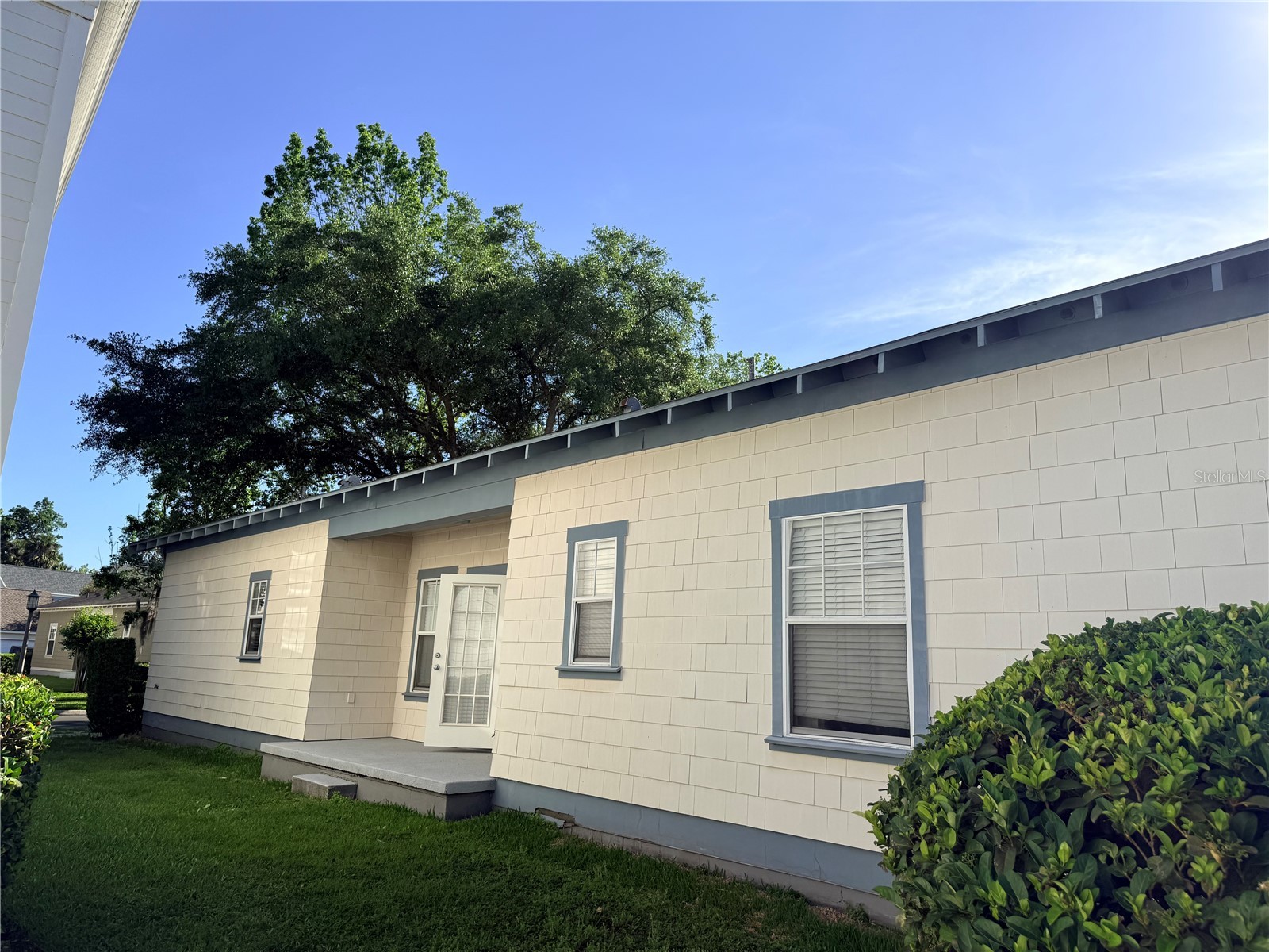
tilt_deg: +11.2
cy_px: 476
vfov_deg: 56.8
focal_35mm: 24
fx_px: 880
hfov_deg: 71.6
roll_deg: -1.9
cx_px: 634
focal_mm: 6.76
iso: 80
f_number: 1.78
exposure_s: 1/5319
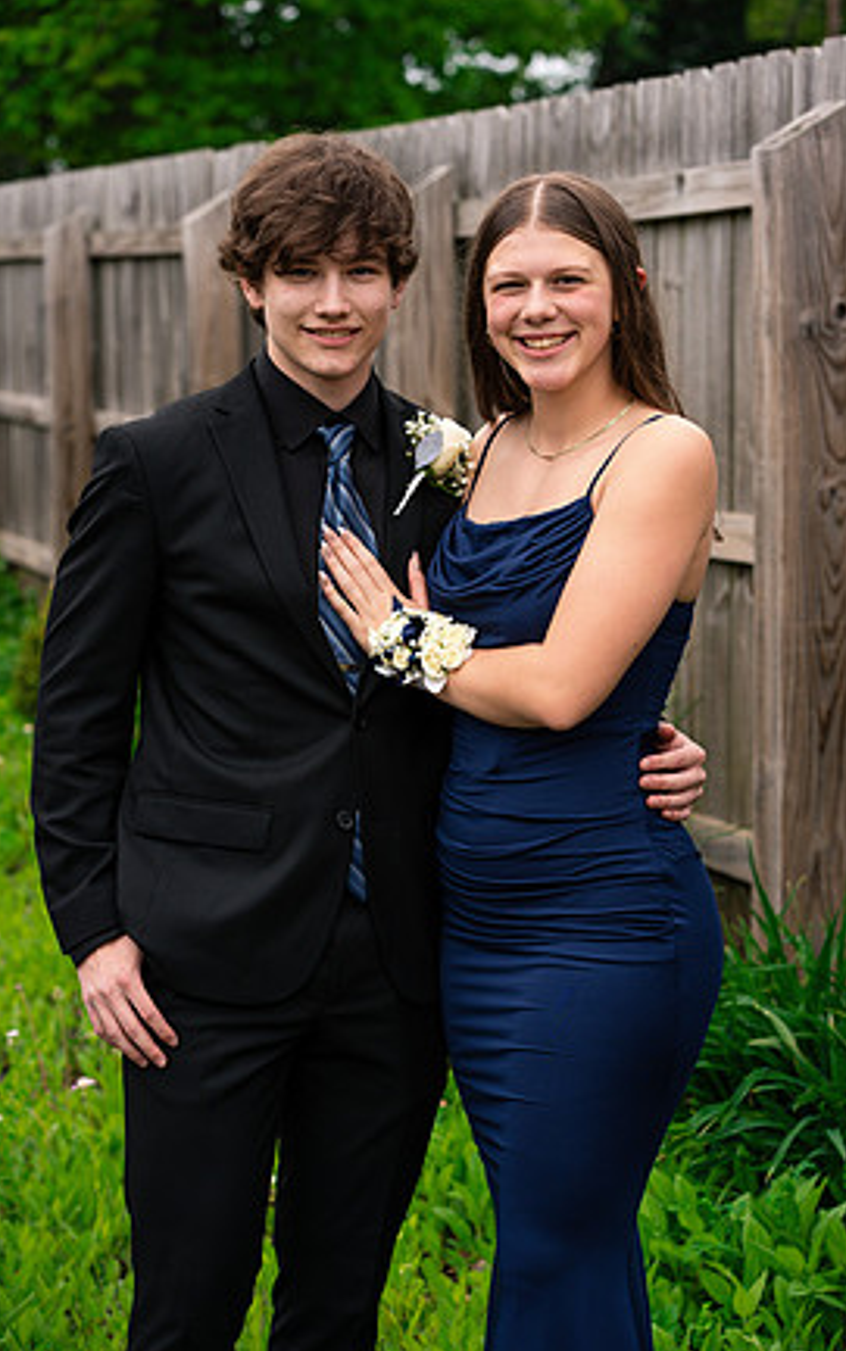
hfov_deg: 14.5
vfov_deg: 23.0
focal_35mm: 90
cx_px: 443
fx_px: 3317
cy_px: 693
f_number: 5
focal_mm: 85
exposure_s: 1/800
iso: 400
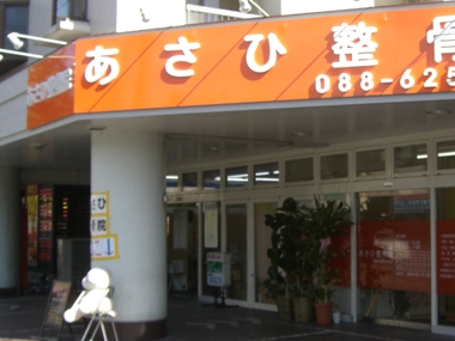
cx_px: 283
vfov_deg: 22.9
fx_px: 841
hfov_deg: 30.2
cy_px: 164
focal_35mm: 64
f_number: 4.3
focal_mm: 6.2
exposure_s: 1/250
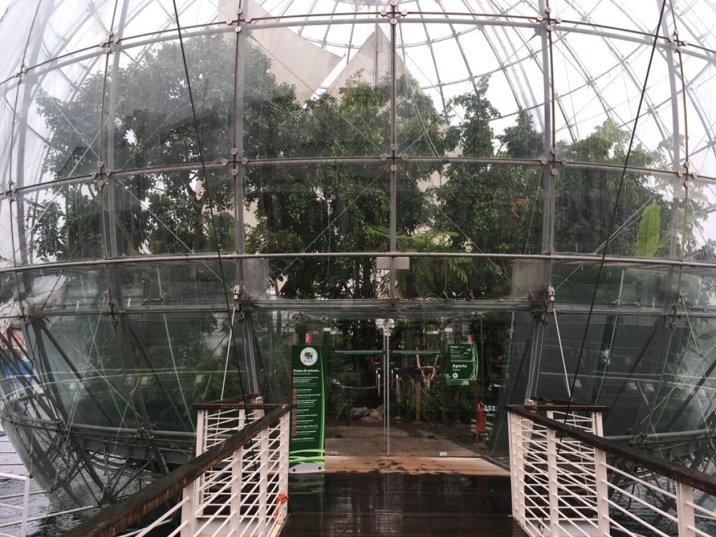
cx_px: 358
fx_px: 600
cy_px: 268
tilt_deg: +9.2
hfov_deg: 61.7
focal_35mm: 29
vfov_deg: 48.2
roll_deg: -1.0
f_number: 2.2
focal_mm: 4.15
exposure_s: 1/130
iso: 25
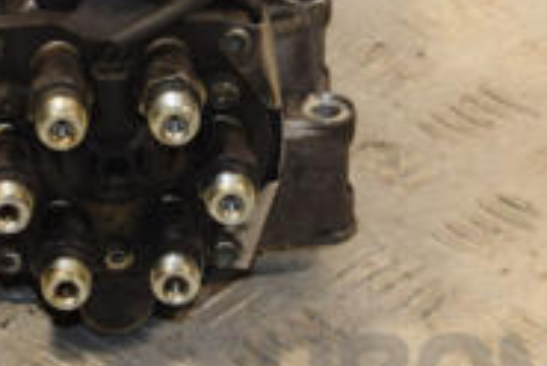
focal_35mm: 233
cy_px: -15
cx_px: 136
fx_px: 3546
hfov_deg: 8.8
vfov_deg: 5.9
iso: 800
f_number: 7.1
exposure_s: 1/200
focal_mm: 48
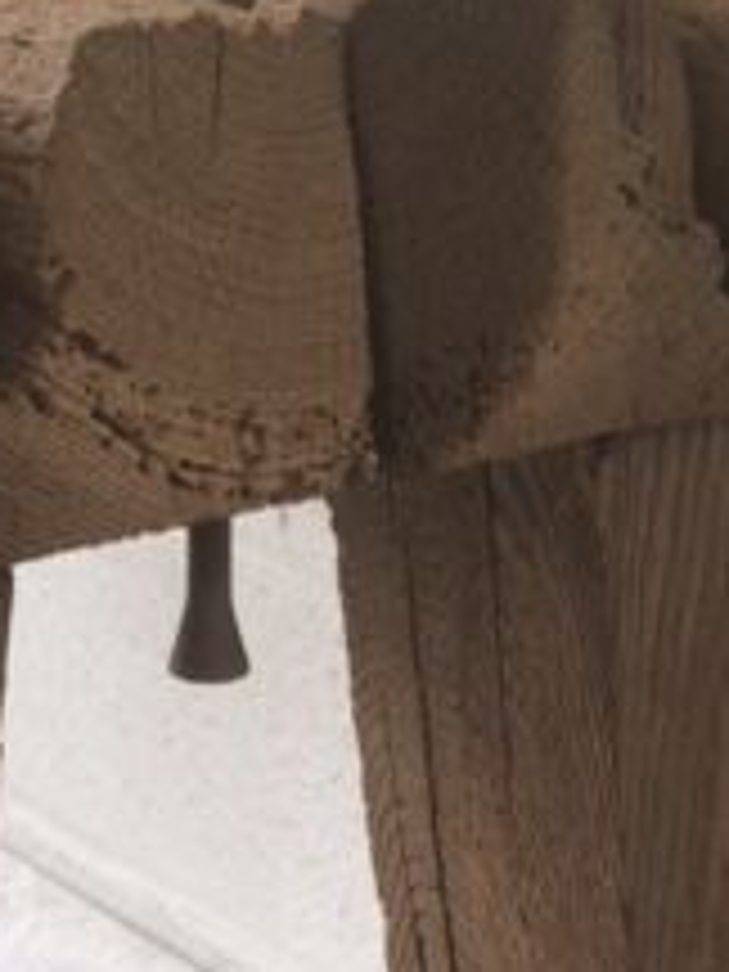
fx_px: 2415
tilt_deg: -34.7
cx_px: 230
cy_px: 1354
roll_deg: +1.8
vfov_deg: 20.3
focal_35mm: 86
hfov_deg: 17.1
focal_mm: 4.15
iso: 50
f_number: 2.2
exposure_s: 1/50
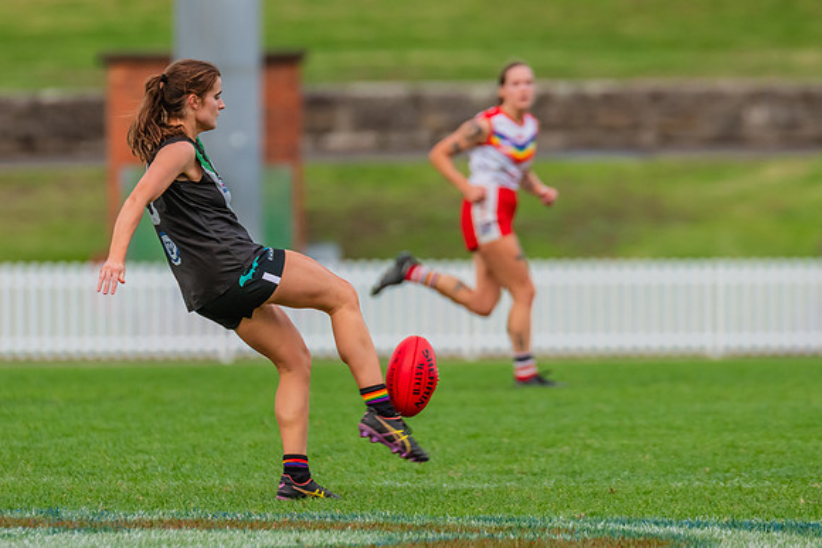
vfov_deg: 2.1
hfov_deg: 3.2
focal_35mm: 651
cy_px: 236
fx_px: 14856
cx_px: 274
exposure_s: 1/1000
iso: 800
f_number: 5.6
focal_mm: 420
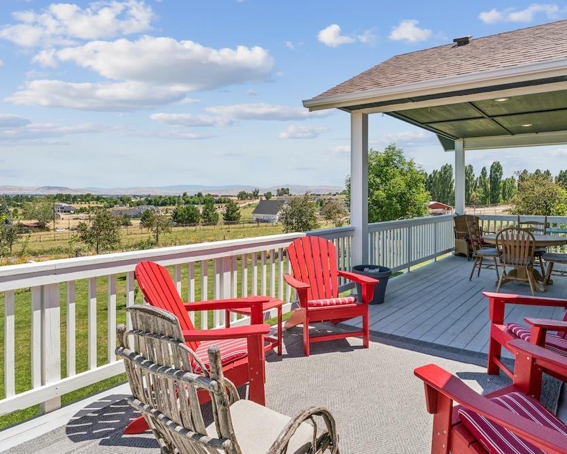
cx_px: 310
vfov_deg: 59.1
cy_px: 195
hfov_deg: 70.8
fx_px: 398
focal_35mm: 24
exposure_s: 1/320
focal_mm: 16.5
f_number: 13
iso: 400
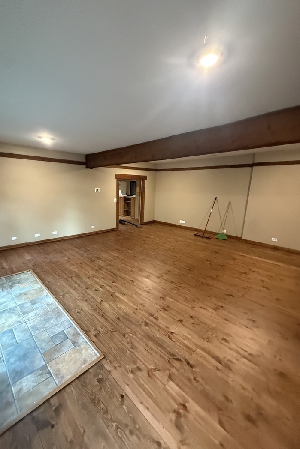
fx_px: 187
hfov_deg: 76.9
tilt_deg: -11.4
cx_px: 130
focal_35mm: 15
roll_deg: -0.6
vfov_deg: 100.4
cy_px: 224
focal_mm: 2.22
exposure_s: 1/60
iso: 1000
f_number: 2.2
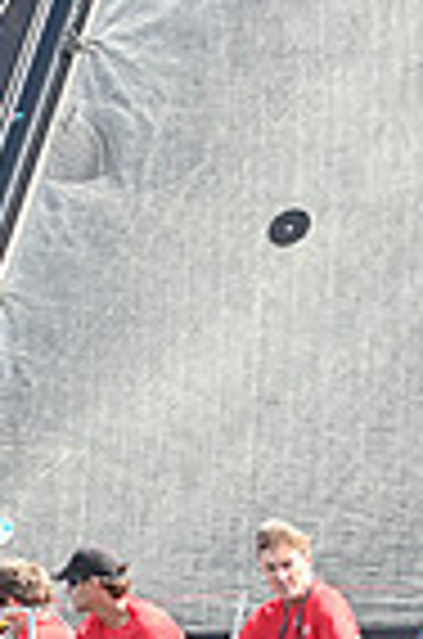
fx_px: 5083
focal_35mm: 287
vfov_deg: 7.2
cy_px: 668
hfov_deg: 4.8
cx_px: 256
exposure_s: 1/1000
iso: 250
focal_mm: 70
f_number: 4.5
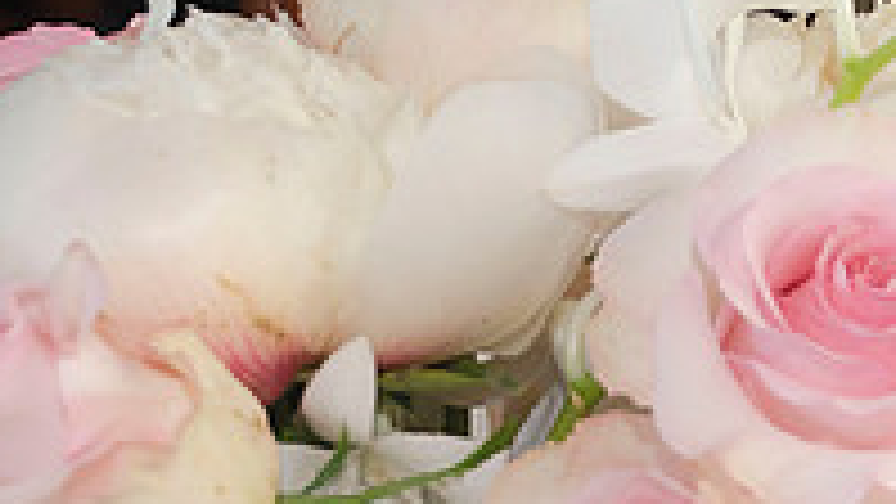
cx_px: 707
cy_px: 297
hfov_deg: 9.8
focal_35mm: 219
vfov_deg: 5.5
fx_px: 5204
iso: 400
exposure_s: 1/250
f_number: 5.6
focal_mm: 48
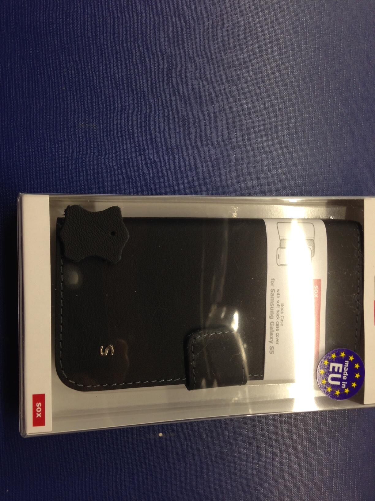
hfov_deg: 42.9
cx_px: 188
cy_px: 250
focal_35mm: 33
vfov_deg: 55.4
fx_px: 477
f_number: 2.4
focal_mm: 4.12
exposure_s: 1/20
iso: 64
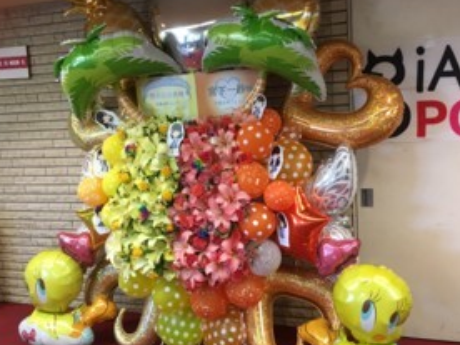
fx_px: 558
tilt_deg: -6.7
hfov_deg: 44.8
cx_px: 227
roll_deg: +2.6
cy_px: 178
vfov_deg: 34.3
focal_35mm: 42
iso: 200
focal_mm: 4.15
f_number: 2.2
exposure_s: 1/24
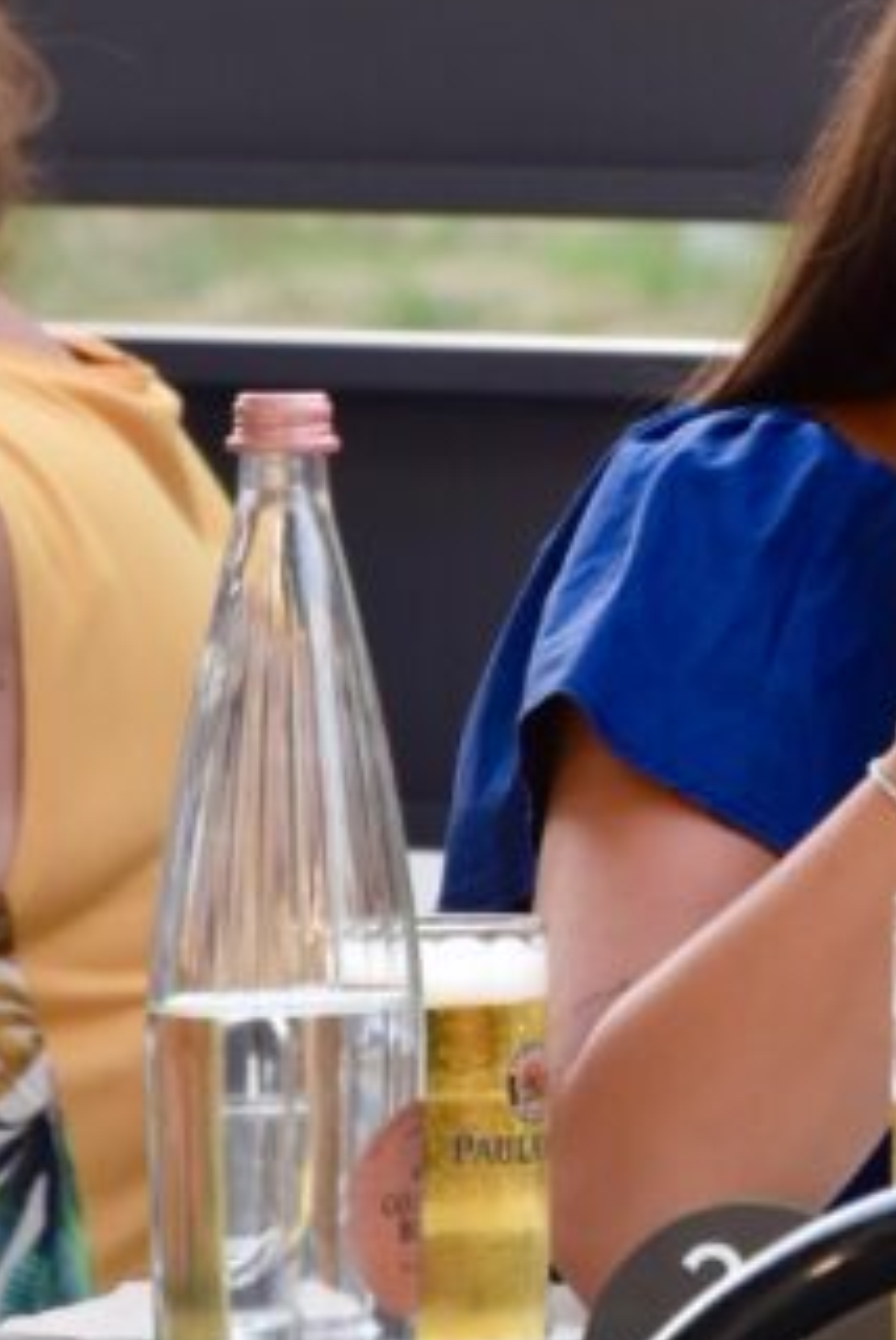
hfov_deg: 2.7
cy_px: 356
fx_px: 18759
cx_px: 1237
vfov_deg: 4.1
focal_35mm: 504
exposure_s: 1/60
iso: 560
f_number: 5.6
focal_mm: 105
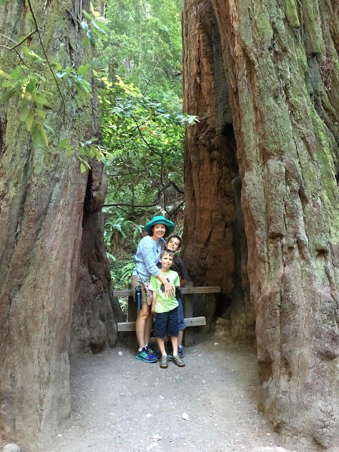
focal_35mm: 29
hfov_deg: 48.2
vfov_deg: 61.7
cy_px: 226
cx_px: 170
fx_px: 379
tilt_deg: +2.1
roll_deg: -0.9
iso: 320
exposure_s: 1/15
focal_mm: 4.15
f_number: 2.2
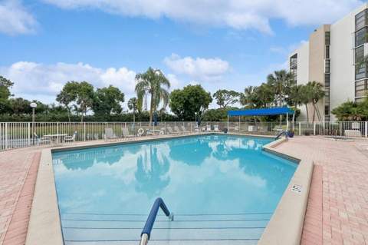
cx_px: 184
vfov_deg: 81.1
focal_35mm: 14
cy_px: 122
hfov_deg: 104.3
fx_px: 143
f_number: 11
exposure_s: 1/320
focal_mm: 14
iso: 100
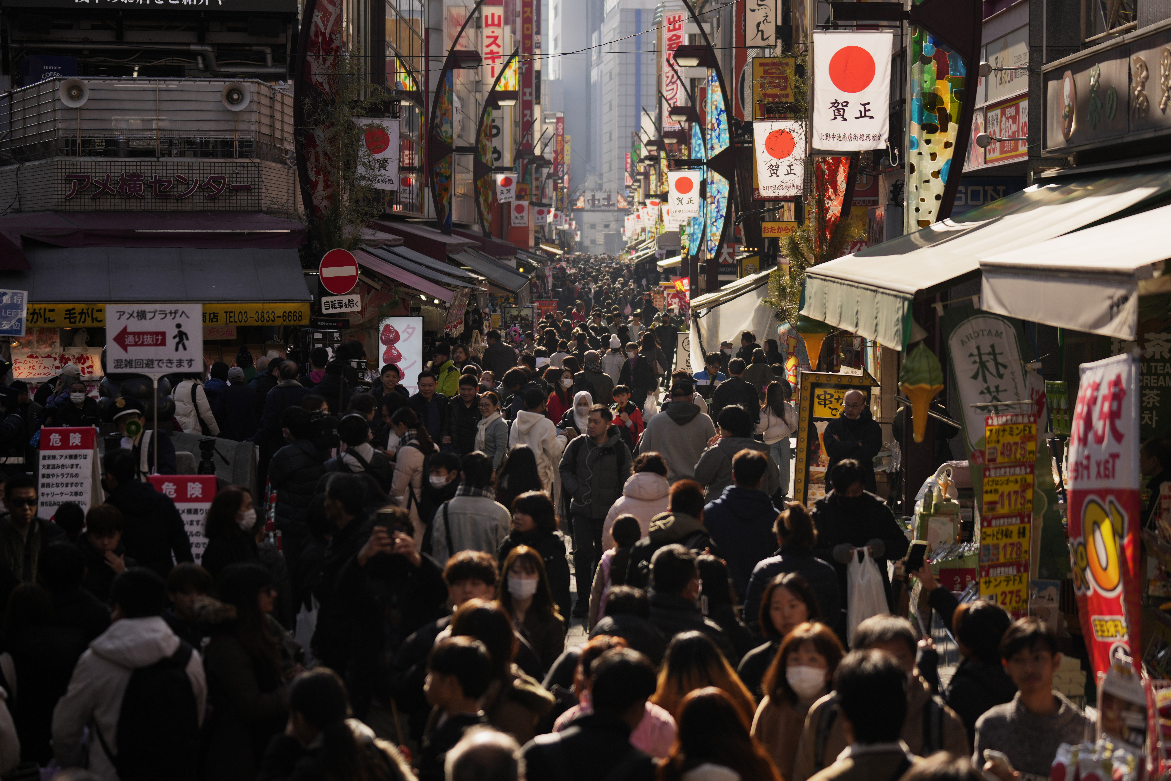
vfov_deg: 19.5
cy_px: 390
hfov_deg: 28.8
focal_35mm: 70
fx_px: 2277
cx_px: 586
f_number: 2.8
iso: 200
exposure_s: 1/4000
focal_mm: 70
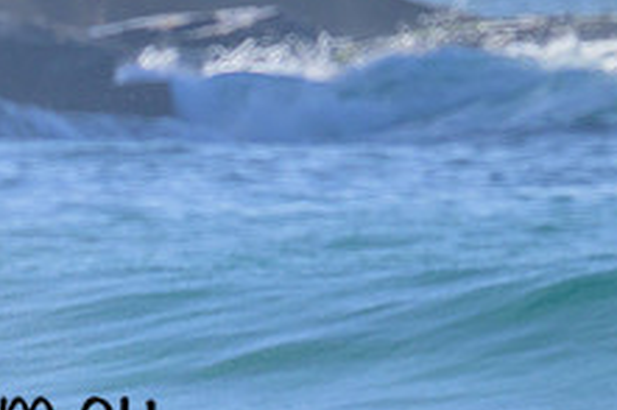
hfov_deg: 1.0
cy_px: 386
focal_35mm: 2103
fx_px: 36015
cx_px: -140
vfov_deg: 0.7
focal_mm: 800
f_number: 11
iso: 720
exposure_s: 1/2000
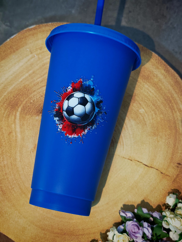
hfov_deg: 30.3
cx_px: 91
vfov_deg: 39.7
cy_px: 121
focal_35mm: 48
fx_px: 336
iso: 250
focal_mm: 6.83
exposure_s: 1/50
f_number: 2
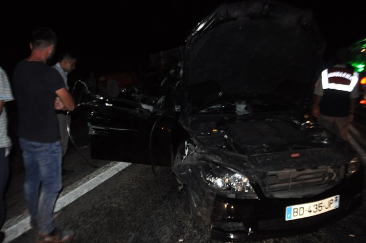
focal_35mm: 27
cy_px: 122
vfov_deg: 47.8
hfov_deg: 67.4
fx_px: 274
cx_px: 183
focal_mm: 18
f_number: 3.5
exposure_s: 1/60
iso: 800
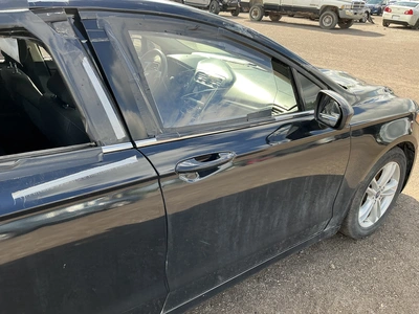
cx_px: 210
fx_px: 339
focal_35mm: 28
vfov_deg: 49.7
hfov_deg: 63.4
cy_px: 157
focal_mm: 3
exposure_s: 1/230
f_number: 1.8
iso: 20
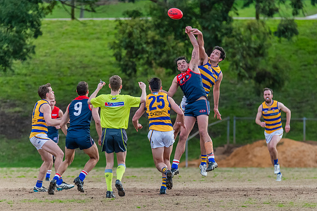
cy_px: 113
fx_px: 5435
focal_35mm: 617
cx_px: 197
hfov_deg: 3.3
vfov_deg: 2.2
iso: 2200
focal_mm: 420
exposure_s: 1/1600
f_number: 6
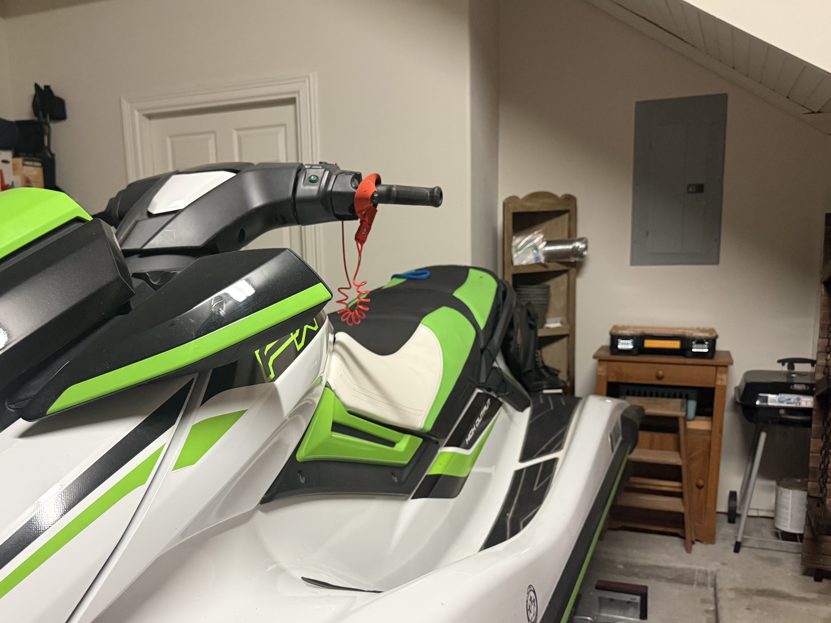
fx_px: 768
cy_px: 366
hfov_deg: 56.3
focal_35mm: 32
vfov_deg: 44.0
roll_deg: +2.5
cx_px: 325
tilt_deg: -8.6
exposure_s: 1/60
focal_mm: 6.76
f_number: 1.78
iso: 500
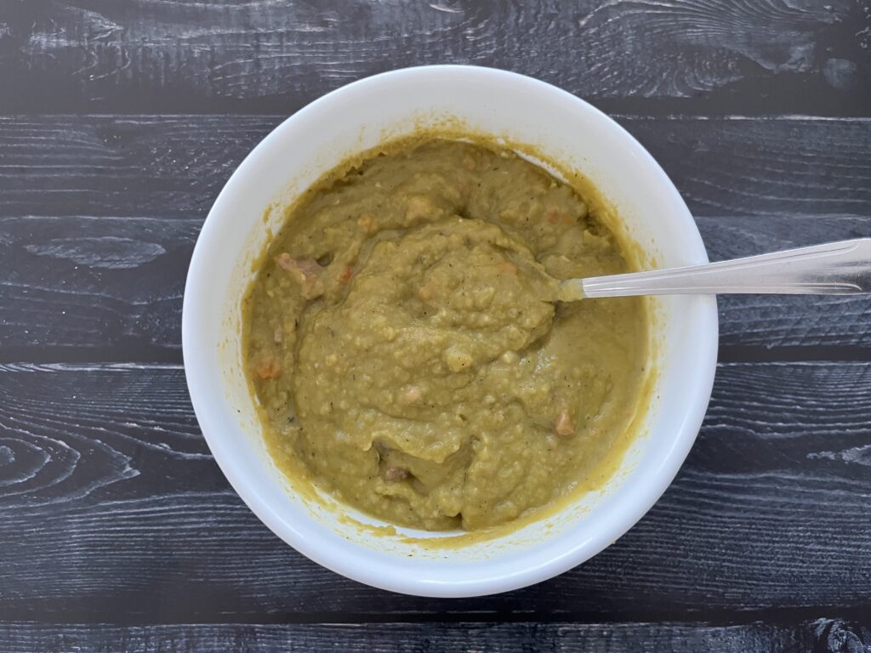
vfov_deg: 53.1
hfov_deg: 67.3
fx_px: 654
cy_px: 326
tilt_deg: -85.1
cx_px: 436
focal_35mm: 26
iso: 400
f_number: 1.6
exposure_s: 1/60
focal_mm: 5.1
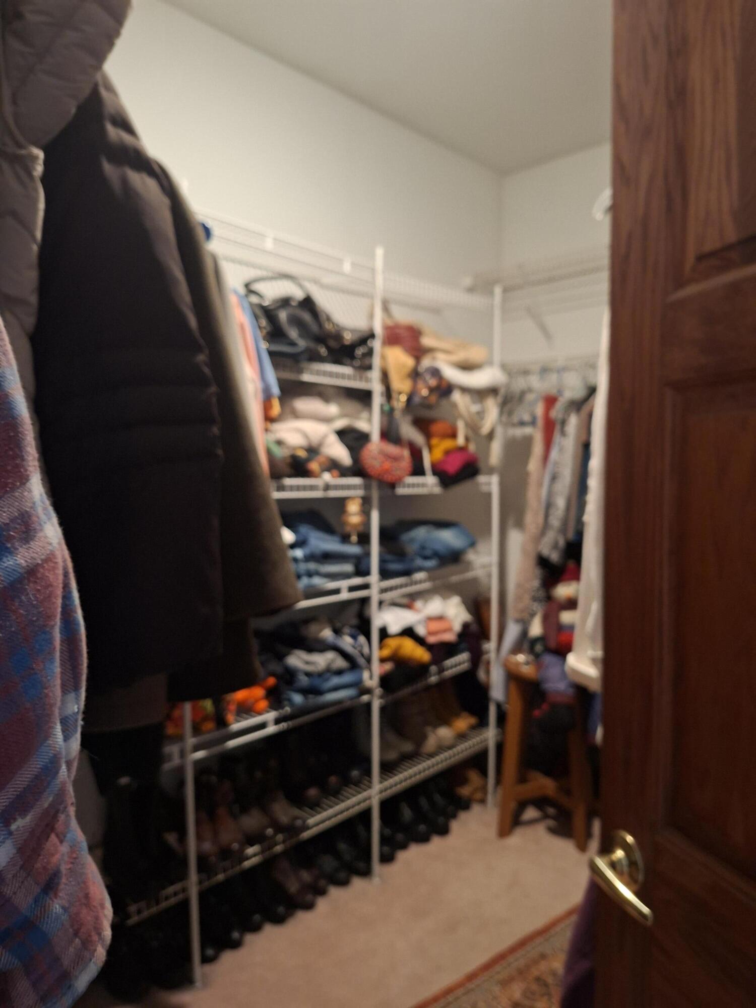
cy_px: 504
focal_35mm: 23
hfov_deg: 58.9
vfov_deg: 73.9
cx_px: 378
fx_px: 670
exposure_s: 1/24
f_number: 1.8
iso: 400
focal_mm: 5.54
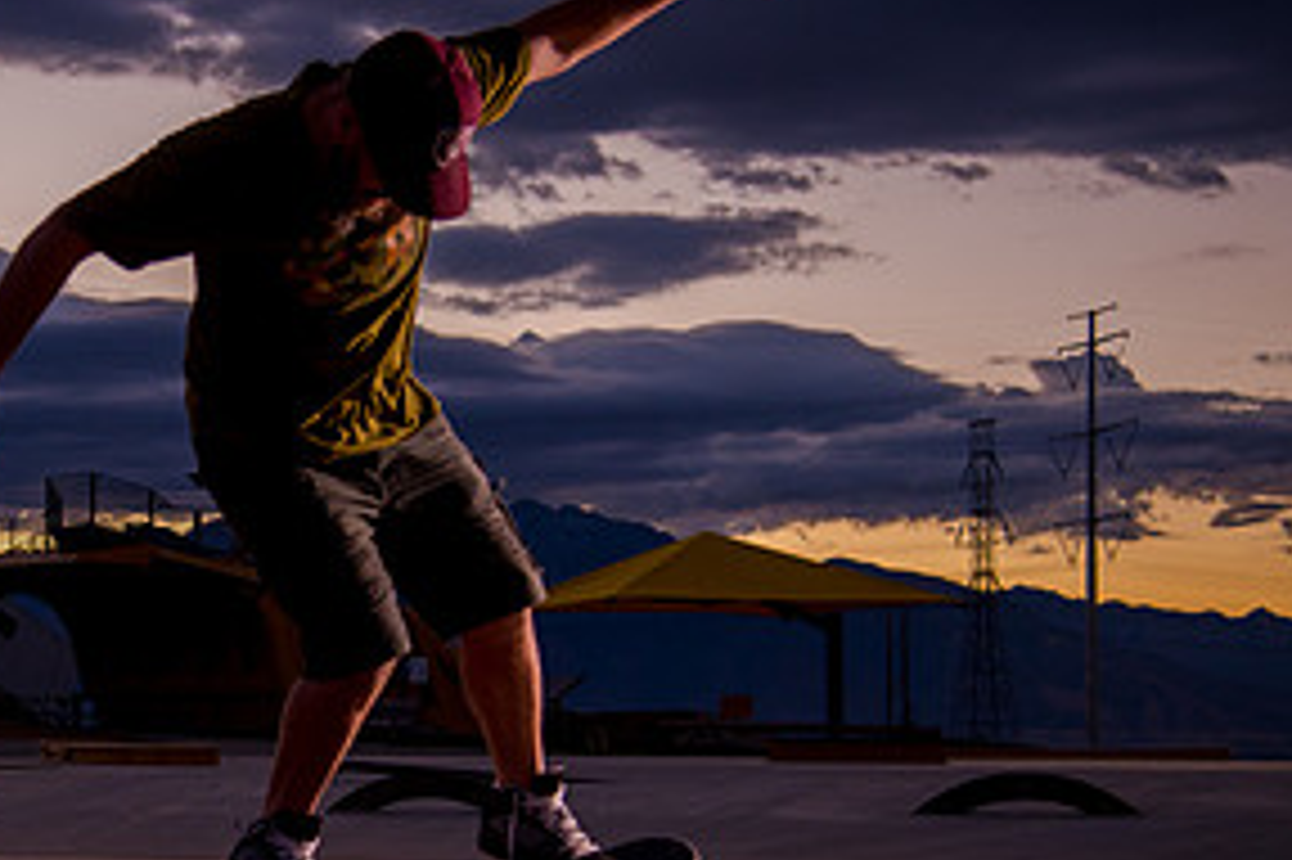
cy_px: 581
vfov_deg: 15.3
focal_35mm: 89
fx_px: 3192
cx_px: 230
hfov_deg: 22.5
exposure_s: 1/400
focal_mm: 44
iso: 1000
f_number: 4
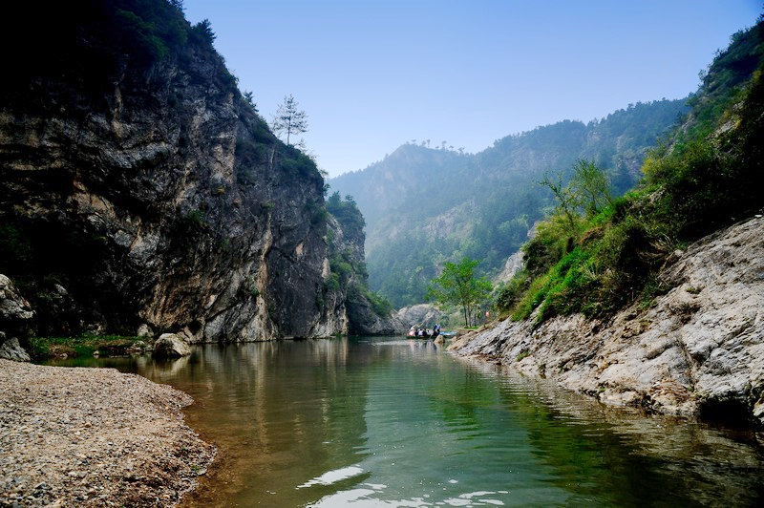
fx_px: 530
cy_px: 254
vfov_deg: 51.2
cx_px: 382
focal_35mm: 25
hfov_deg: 71.6
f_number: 8
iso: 200
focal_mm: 25
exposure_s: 1/400
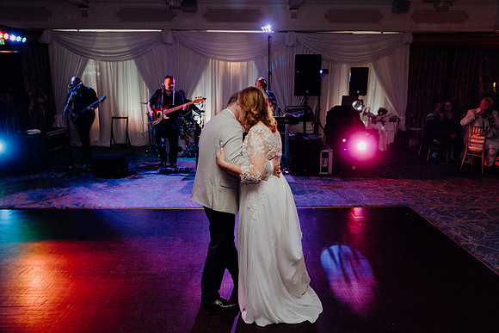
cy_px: 166
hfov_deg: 71.5
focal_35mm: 25
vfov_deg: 51.3
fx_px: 347
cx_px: 250
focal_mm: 25
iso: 2500
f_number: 3.5
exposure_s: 1/200
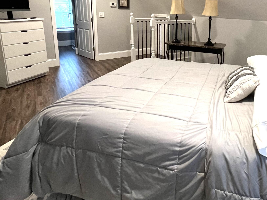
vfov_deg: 54.0
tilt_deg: -11.8
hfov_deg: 70.0
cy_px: 48
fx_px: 185
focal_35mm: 24
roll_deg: -0.7
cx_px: 173
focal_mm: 1.57
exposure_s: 1/60
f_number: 1.8
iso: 400
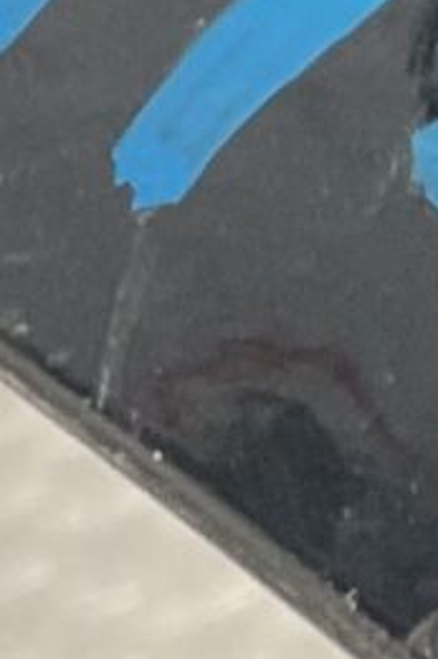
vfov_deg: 6.9
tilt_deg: -22.7
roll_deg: +16.2
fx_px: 5427
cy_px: 352
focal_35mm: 297
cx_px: 1337
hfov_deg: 4.4
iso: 25
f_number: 1.8
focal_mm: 3
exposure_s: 1/100
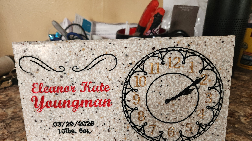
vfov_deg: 43.8
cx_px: 122
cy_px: 93
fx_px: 174
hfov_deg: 71.9
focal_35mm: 26
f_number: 1.8
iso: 640
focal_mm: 5.4
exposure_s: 1/120
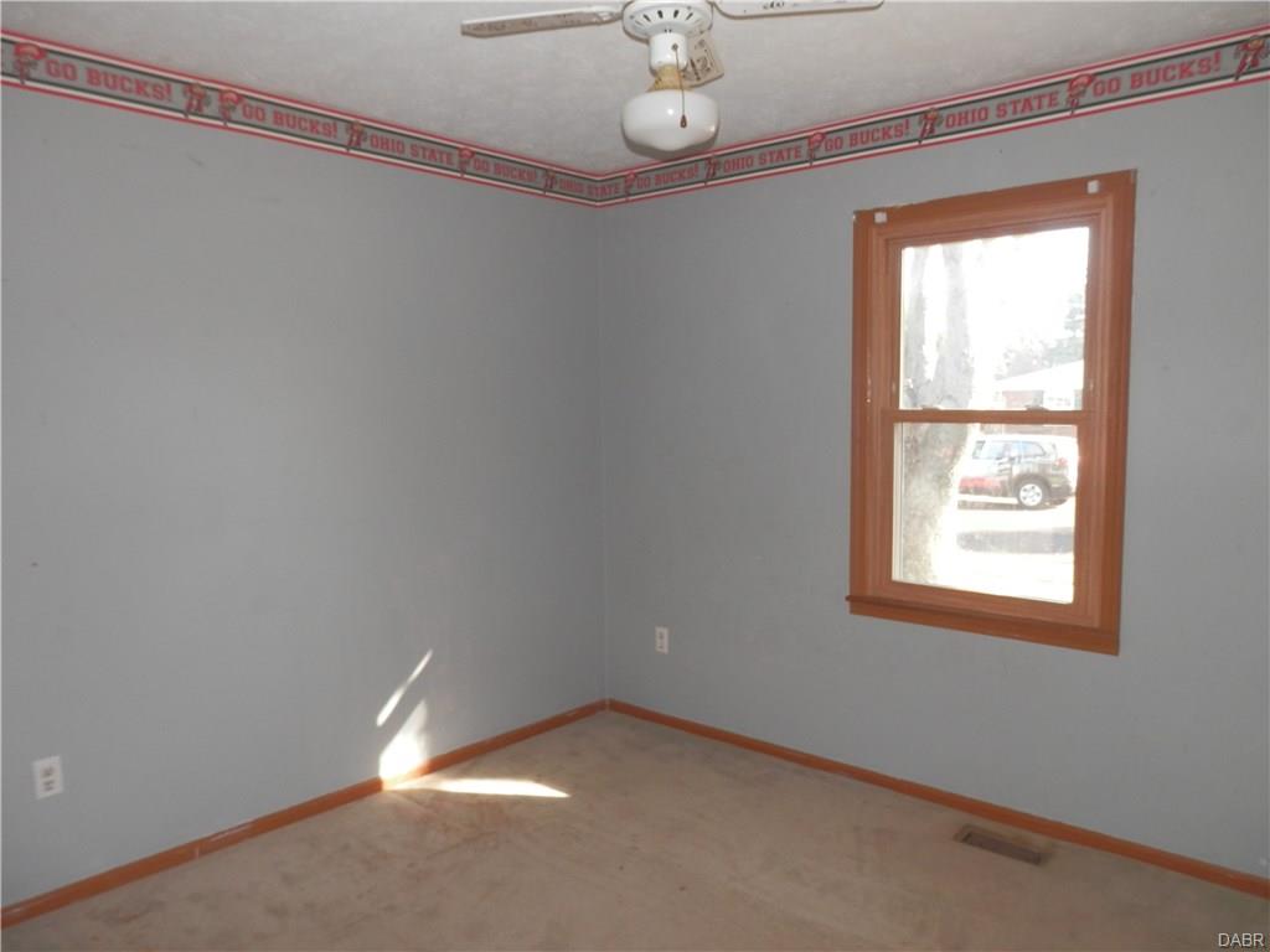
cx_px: 635
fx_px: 917
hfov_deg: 69.4
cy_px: 476
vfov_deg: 54.9
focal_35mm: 25
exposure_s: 1/30
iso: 100
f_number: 3
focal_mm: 4.5
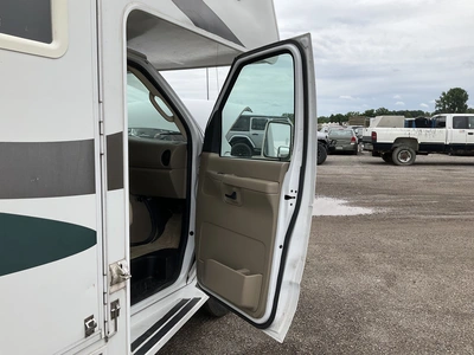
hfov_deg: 61.7
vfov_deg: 48.2
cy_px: 178
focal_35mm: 29
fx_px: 397
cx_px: 237
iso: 25
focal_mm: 3
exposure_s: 1/1342
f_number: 1.8
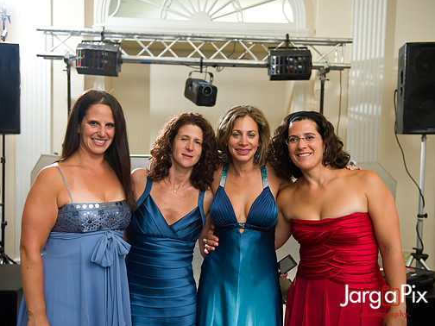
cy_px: 164
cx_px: 207
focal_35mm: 42
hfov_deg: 44.8
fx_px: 528
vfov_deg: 34.3
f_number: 3.2
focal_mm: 38
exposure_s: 1/125
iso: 1600
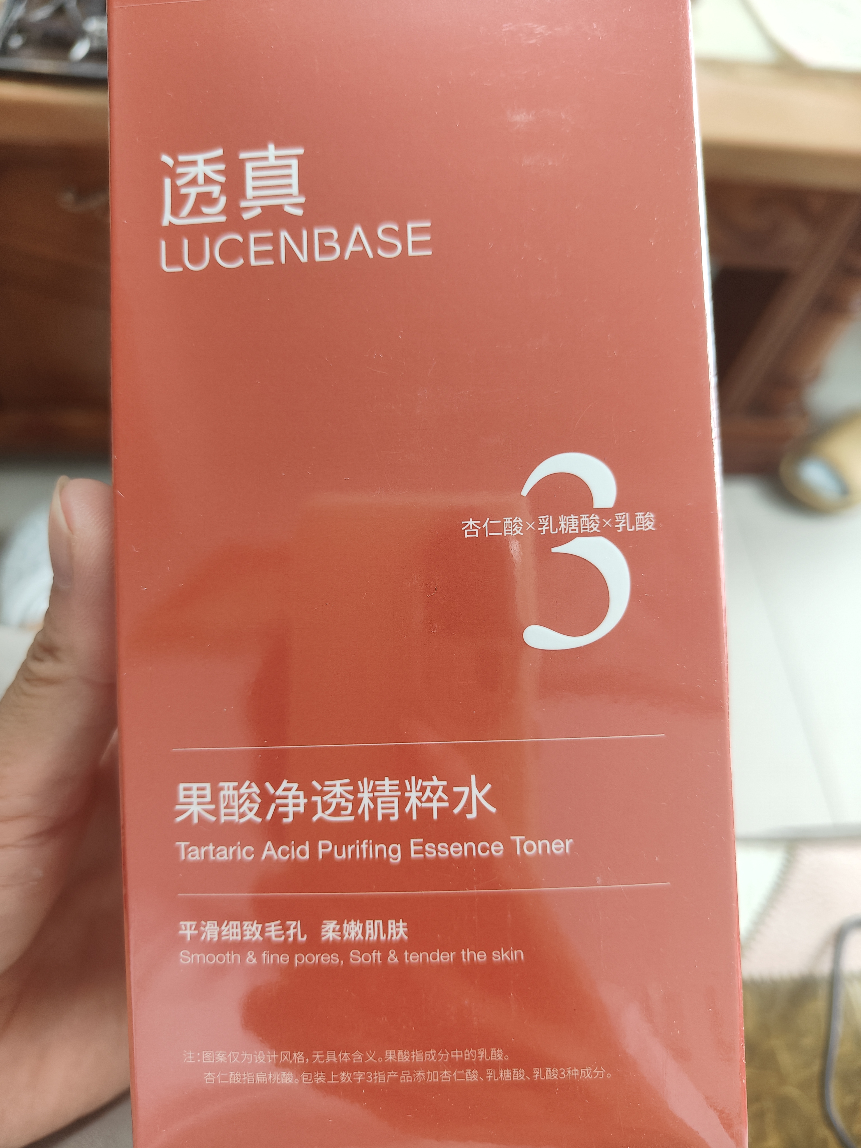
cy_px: 574
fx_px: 796
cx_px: 430
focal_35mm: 24
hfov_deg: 56.8
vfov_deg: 71.6
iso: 160
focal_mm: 5.59
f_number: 1.8
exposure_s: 1/65
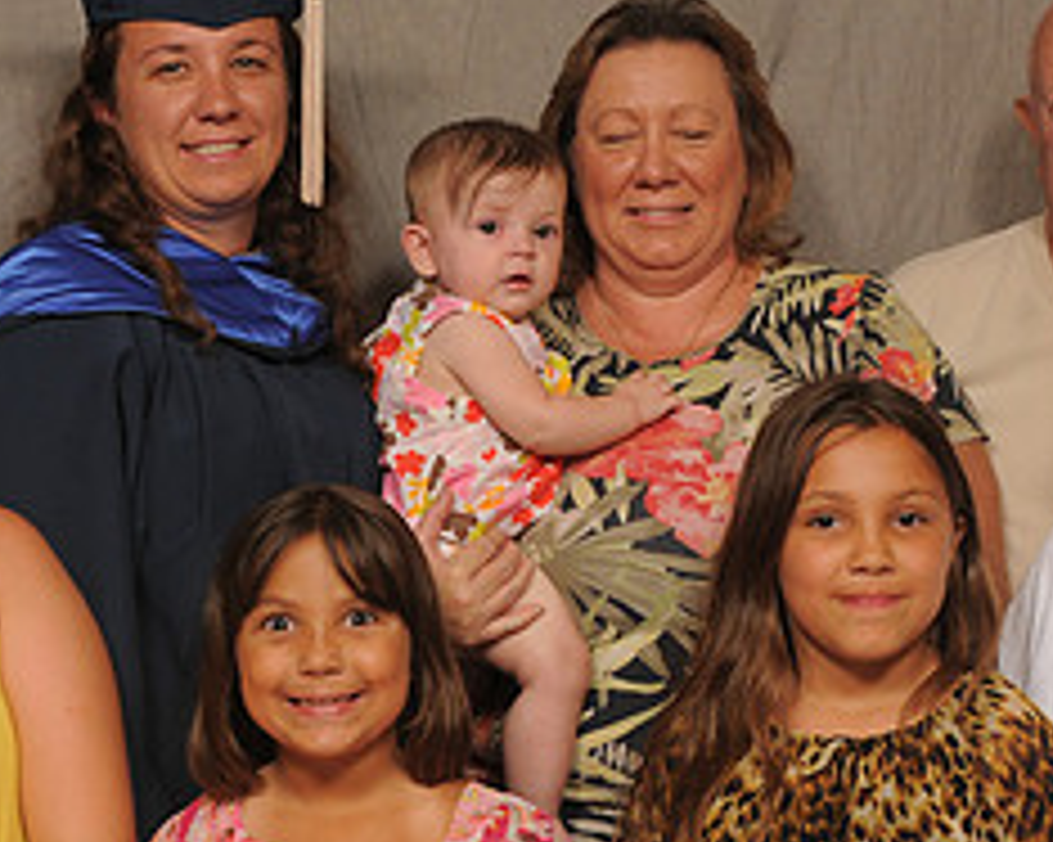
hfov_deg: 17.7
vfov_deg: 14.2
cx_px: 333
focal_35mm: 108
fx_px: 3369
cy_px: 565
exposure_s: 1/60
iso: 200
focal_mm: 31
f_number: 5.6
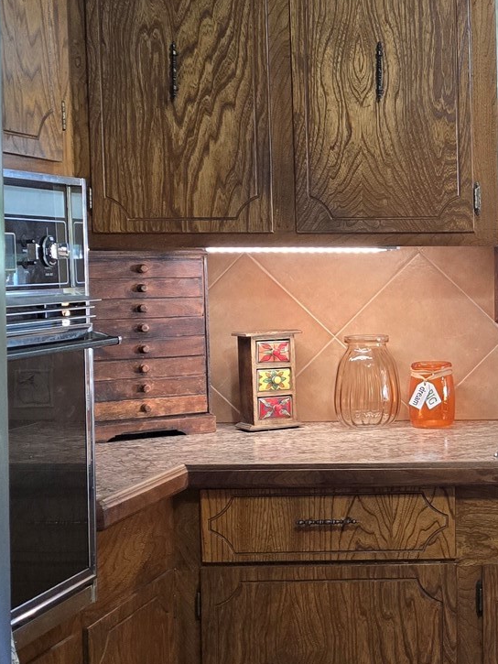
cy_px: 332
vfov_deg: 29.8
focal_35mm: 65
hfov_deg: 20.5
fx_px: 1246
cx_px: 664
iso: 500
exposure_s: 1/120
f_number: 1.7
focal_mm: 6.3
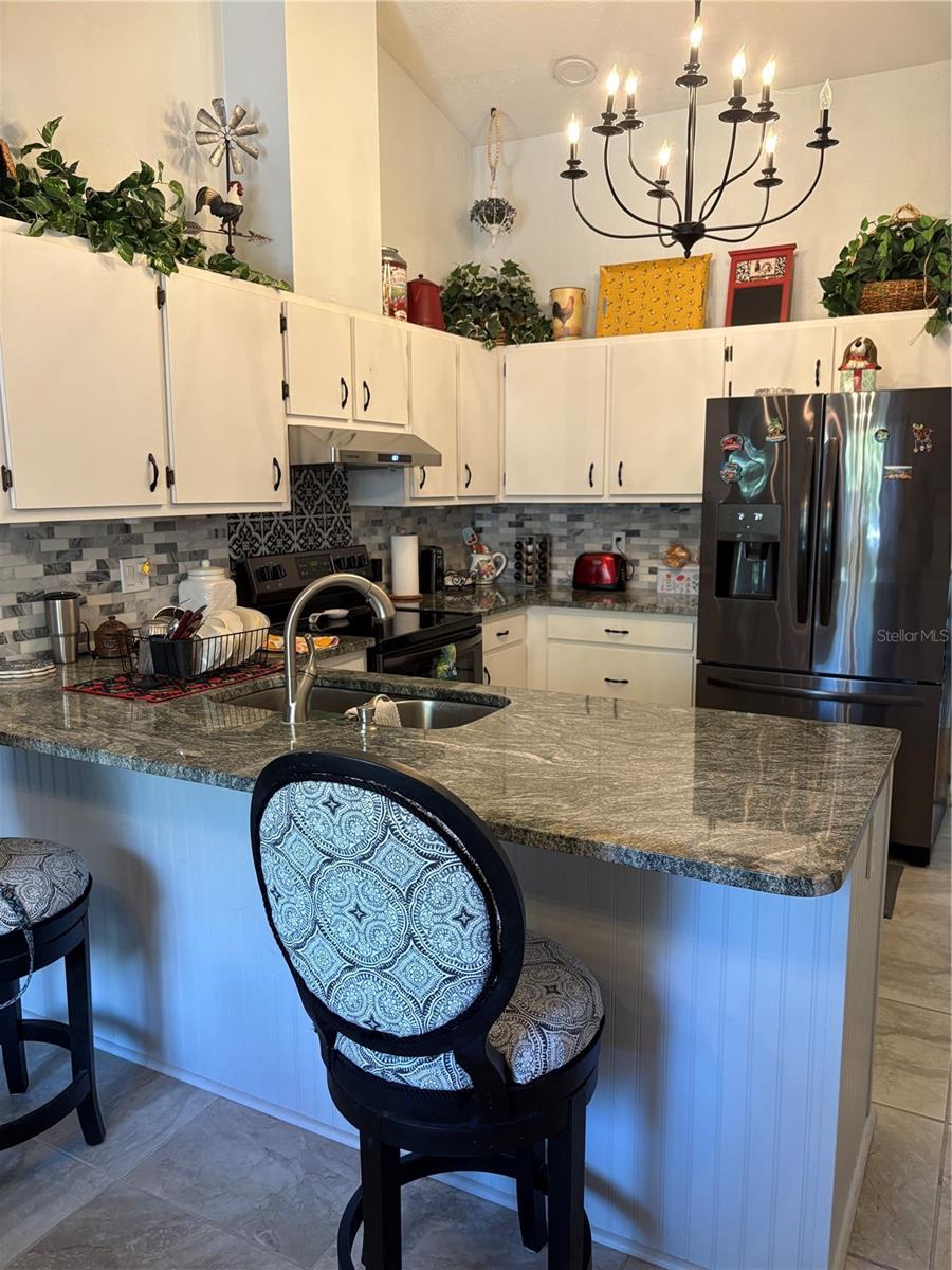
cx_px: 476
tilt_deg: -8.8
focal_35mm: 26
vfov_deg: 67.3
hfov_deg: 53.1
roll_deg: +0.9
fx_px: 953
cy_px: 635
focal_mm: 5.96
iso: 160
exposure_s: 1/60
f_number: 1.6
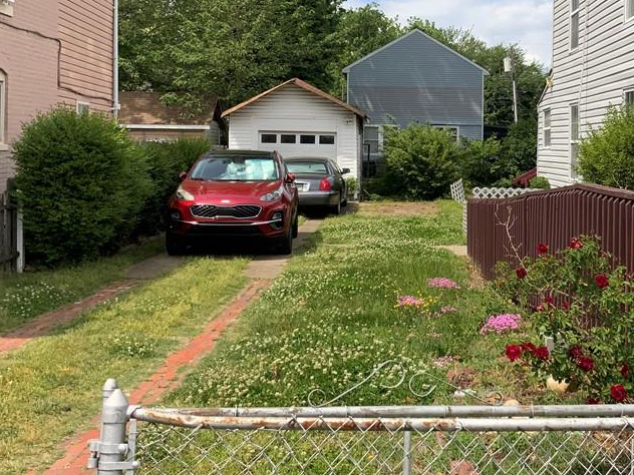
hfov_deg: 39.7
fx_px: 861
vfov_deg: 30.6
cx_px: 443
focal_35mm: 47
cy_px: 149
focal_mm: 3
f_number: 1.8
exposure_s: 1/1984
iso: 16
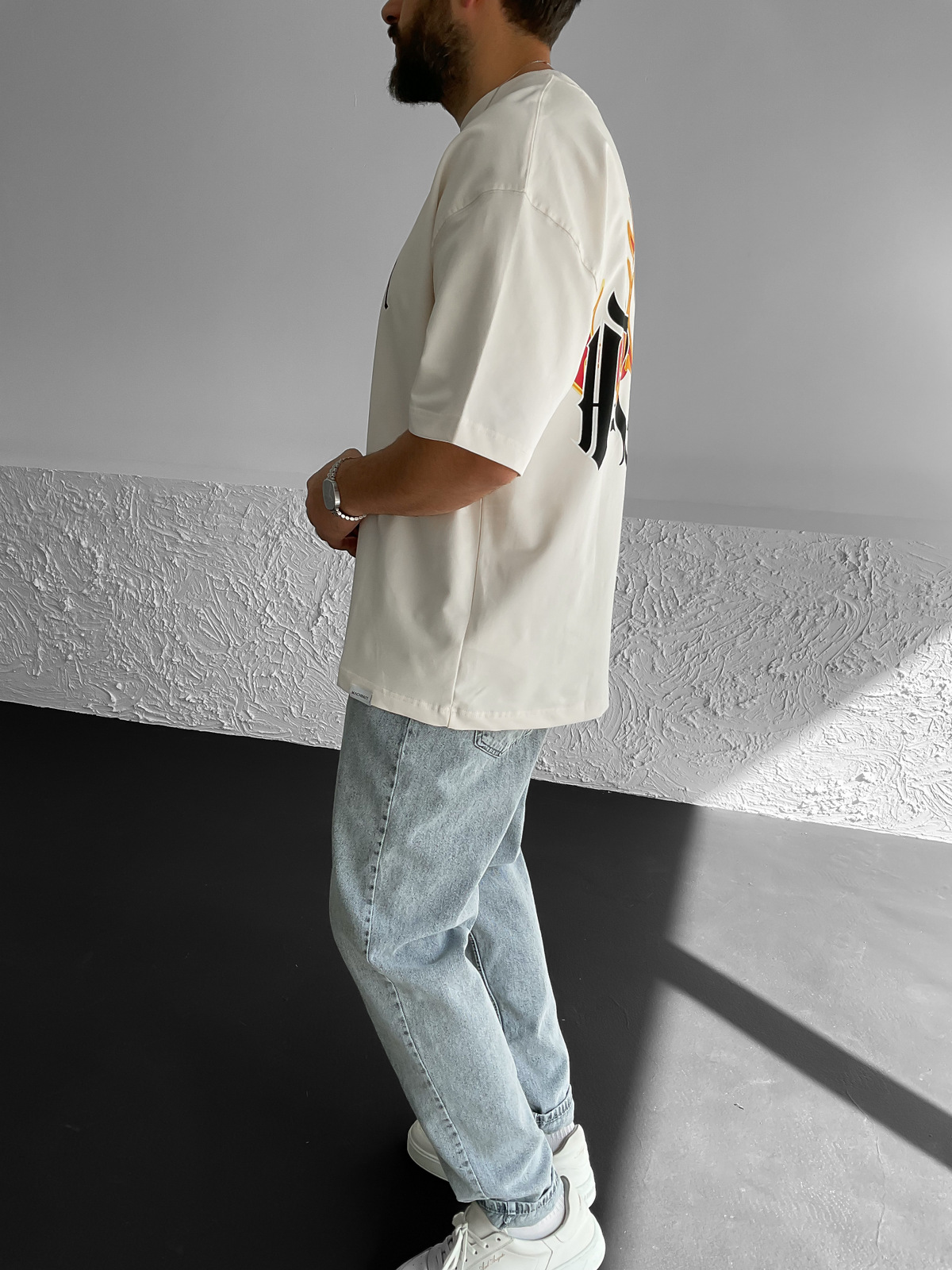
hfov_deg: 48.2
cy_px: 635
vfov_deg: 61.7
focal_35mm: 29
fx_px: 1063
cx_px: 476
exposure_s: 1/350
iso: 16
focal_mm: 3
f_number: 1.8
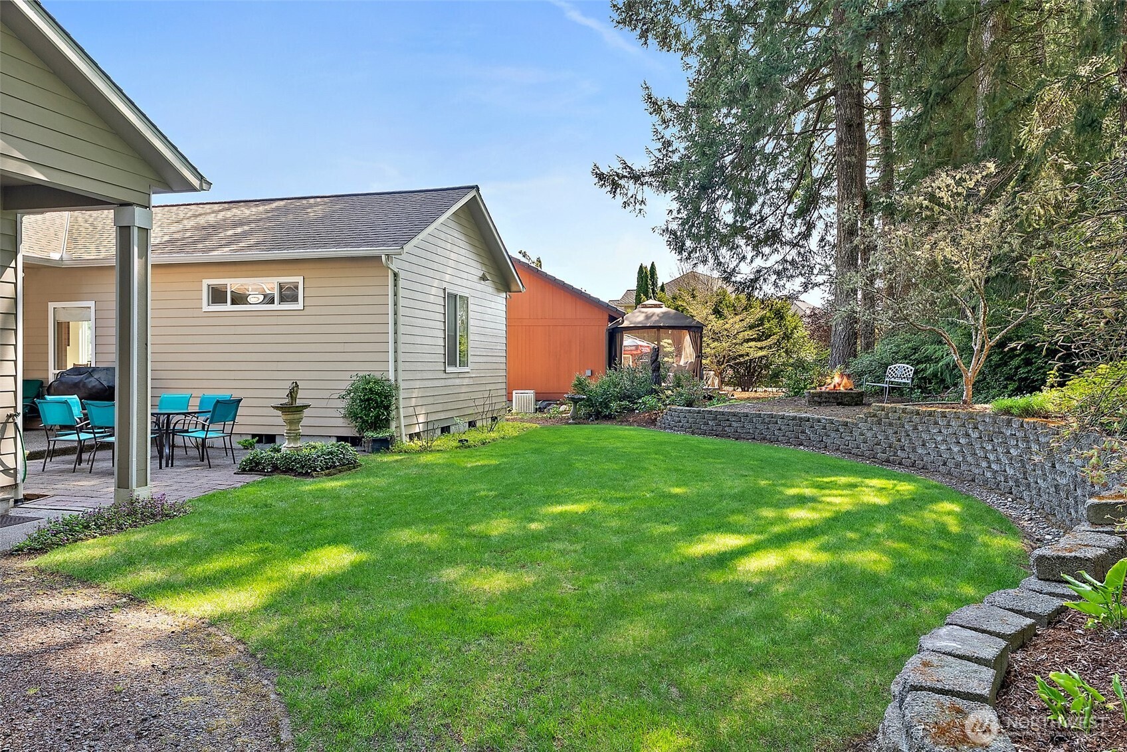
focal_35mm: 24
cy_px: 376
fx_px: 752
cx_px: 564
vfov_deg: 53.2
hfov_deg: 73.7
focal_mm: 24
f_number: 8
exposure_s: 1/20
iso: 200
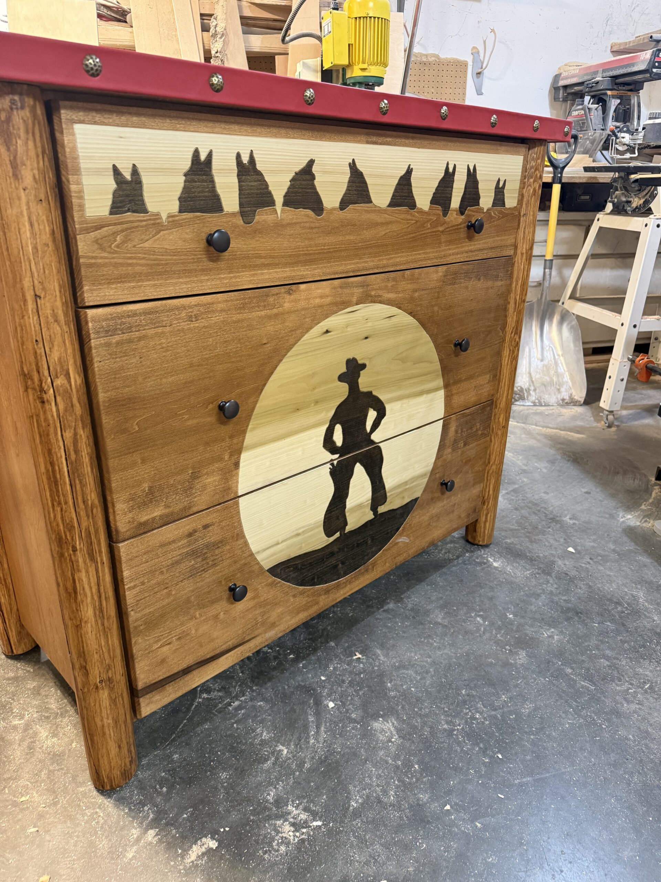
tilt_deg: -21.6
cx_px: 330
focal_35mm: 24
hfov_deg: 56.8
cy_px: 441
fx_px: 611
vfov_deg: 71.6
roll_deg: -1.0
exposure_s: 1/60
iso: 320
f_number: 1.78
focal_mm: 6.76
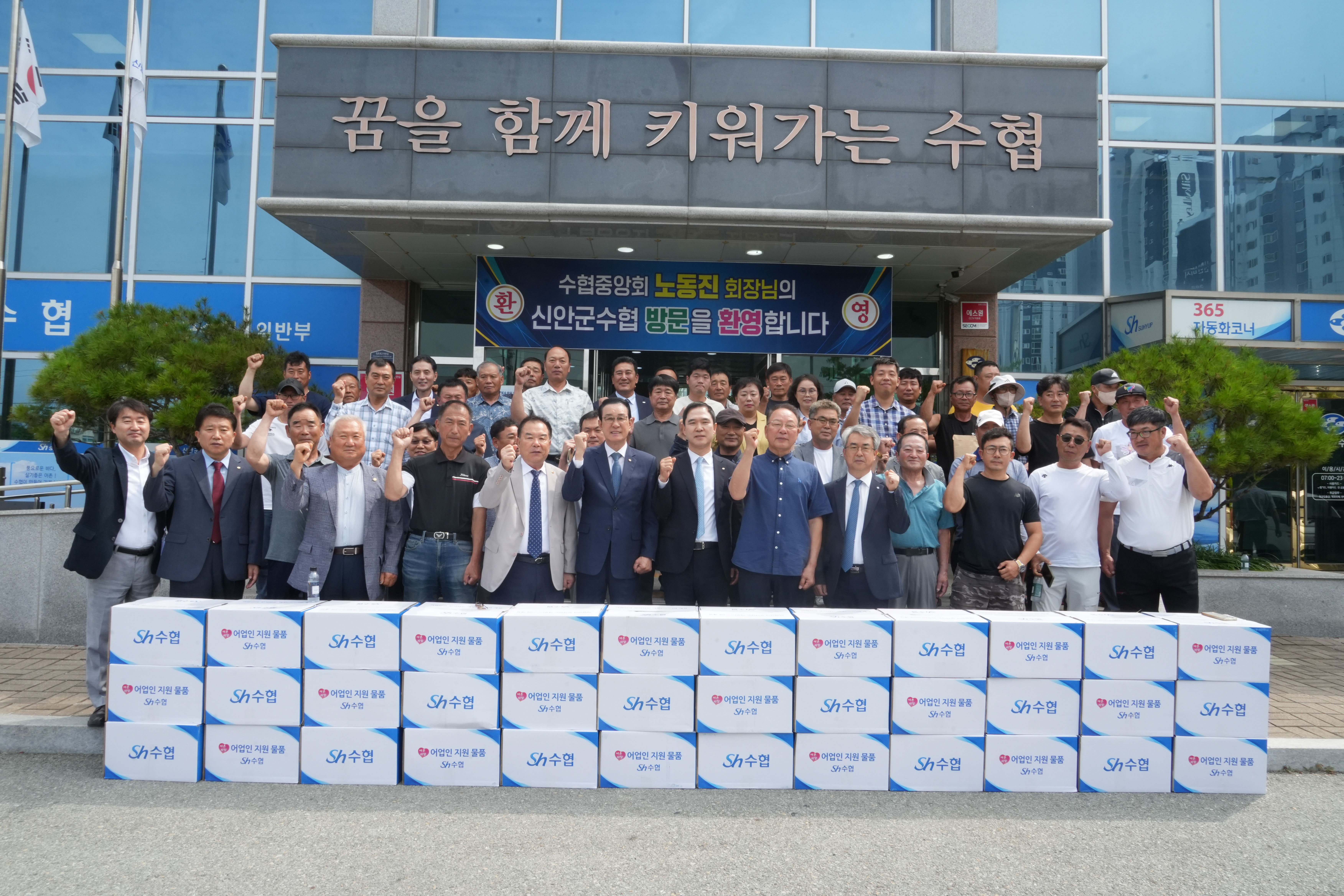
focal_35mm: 24
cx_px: 672
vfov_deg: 53.1
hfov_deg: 73.7
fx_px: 896
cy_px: 448
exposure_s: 1/125
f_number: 22
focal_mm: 24
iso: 1250
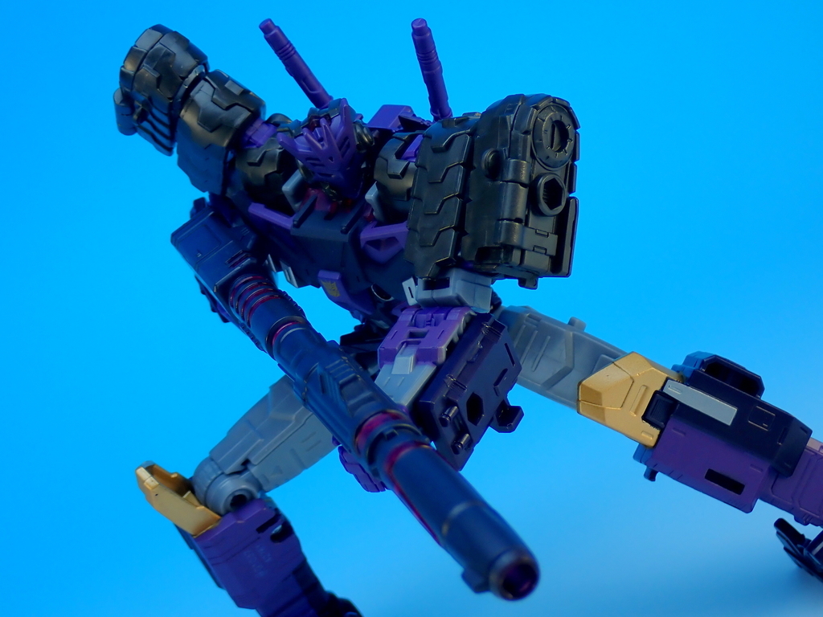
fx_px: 1593
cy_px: 308
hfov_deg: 29.0
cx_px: 412
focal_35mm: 67
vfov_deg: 21.9
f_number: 3.8
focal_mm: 11.88
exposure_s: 1/15
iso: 100
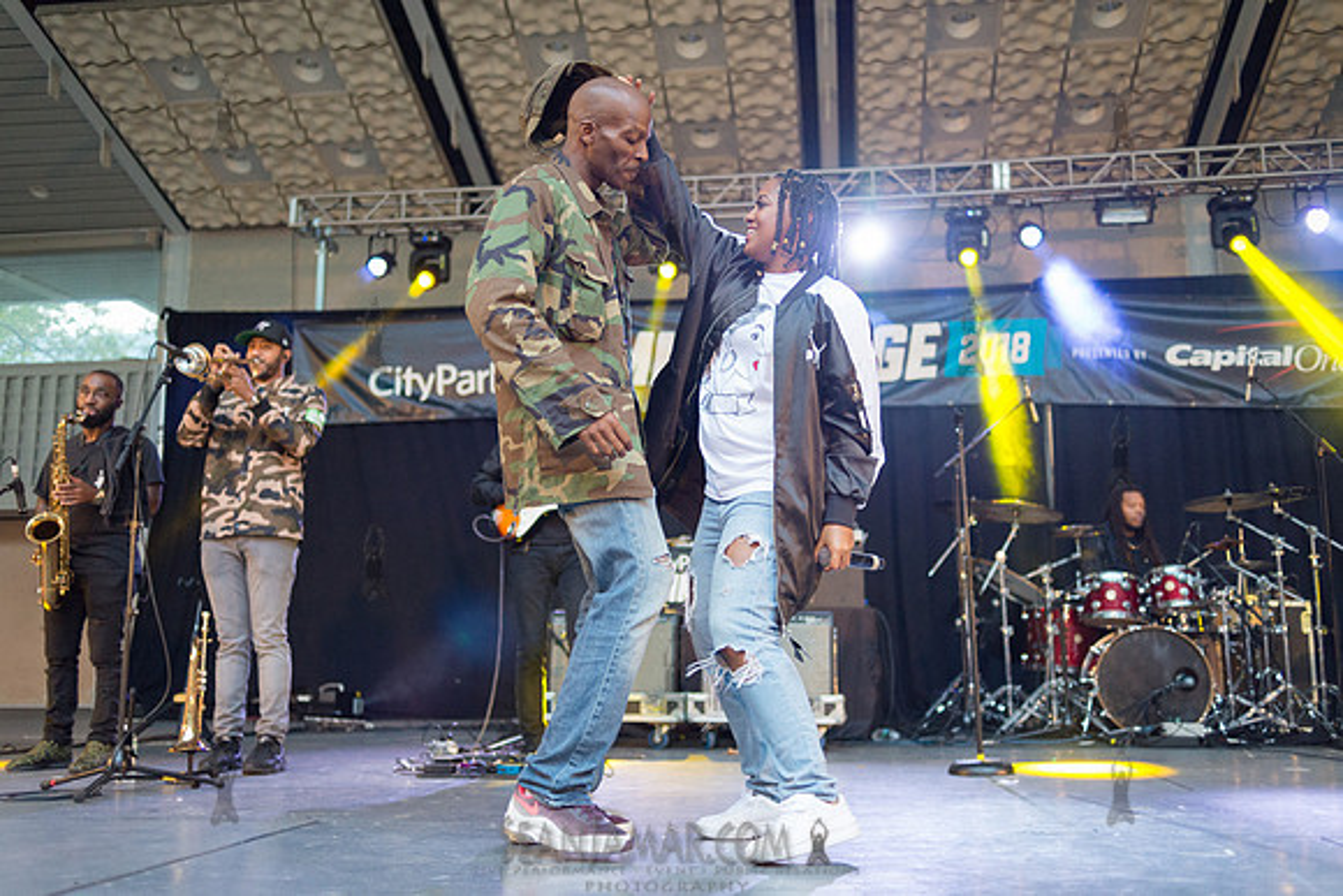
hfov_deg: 54.4
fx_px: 1306
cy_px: 448
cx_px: 672
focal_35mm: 35
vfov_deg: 37.9
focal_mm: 35
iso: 2500
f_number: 2
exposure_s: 1/640
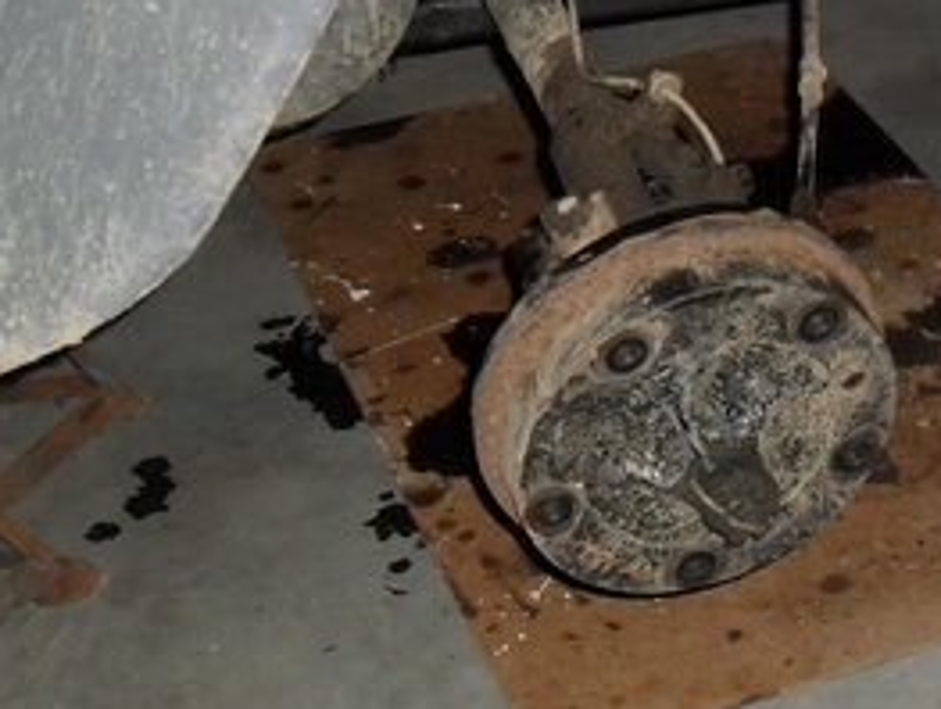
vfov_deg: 15.7
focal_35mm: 93
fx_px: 2532
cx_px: 962
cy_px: 77
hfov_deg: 20.3
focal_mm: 6.3
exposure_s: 1/45
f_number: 3.2
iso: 200
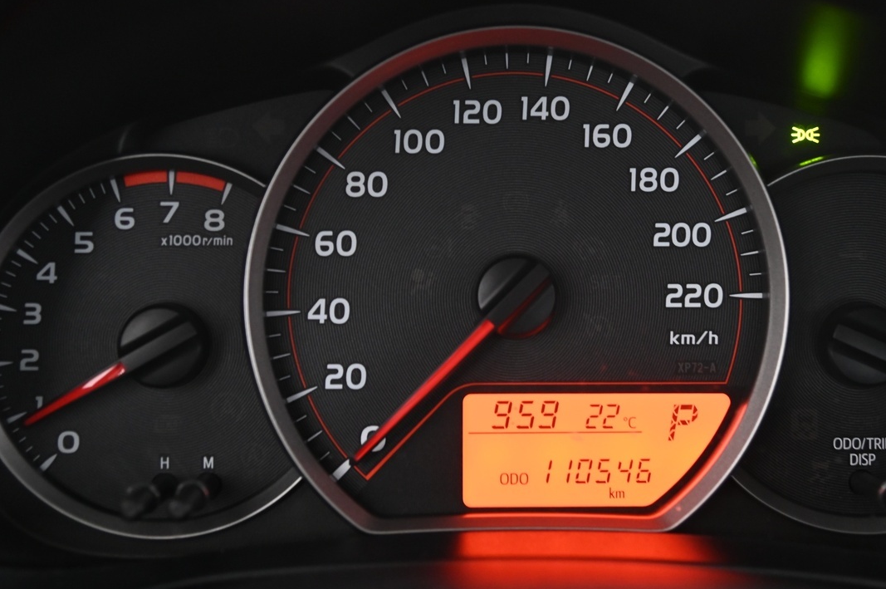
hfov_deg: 30.1
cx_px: 474
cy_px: 253
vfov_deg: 20.3
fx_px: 1647
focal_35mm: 67
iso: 2000
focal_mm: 44
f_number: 4
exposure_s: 1/8
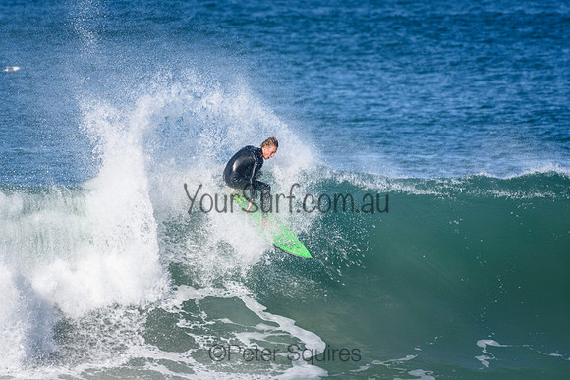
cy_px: 190
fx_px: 11879
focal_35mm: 750
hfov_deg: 2.7
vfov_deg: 1.8
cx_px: 285
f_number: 5.6
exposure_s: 1/4000
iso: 640
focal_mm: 500
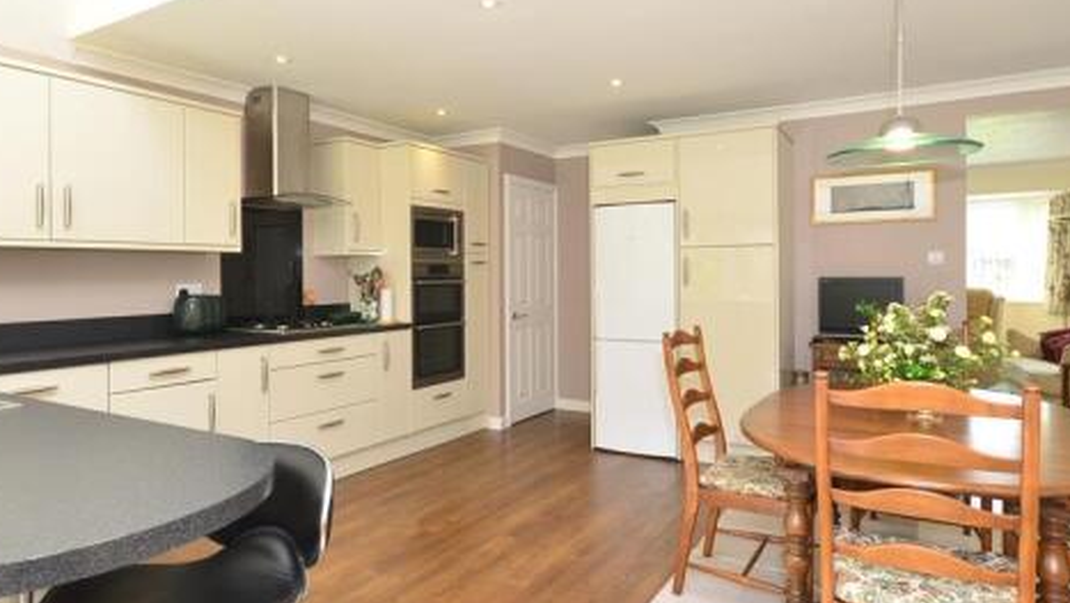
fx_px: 624
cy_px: 264
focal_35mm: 22
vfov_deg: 51.4
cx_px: 534
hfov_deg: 81.2
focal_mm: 10
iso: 400
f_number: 9
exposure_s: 1/13
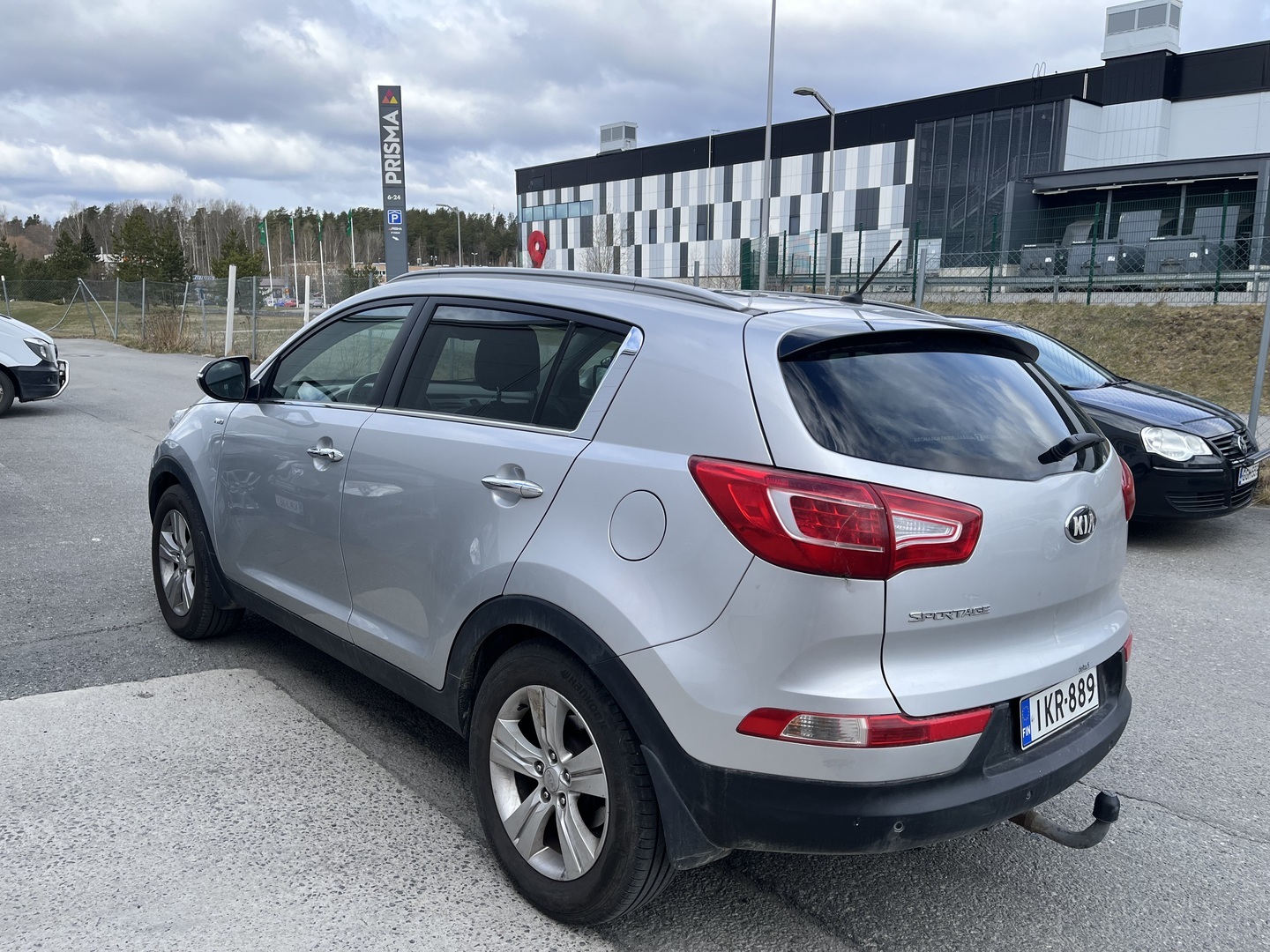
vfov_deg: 53.1
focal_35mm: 26
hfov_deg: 67.3
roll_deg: +0.0
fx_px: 954
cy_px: 476
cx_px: 635
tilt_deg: -10.8
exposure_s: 1/1672
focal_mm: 5.1
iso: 50
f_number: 1.6
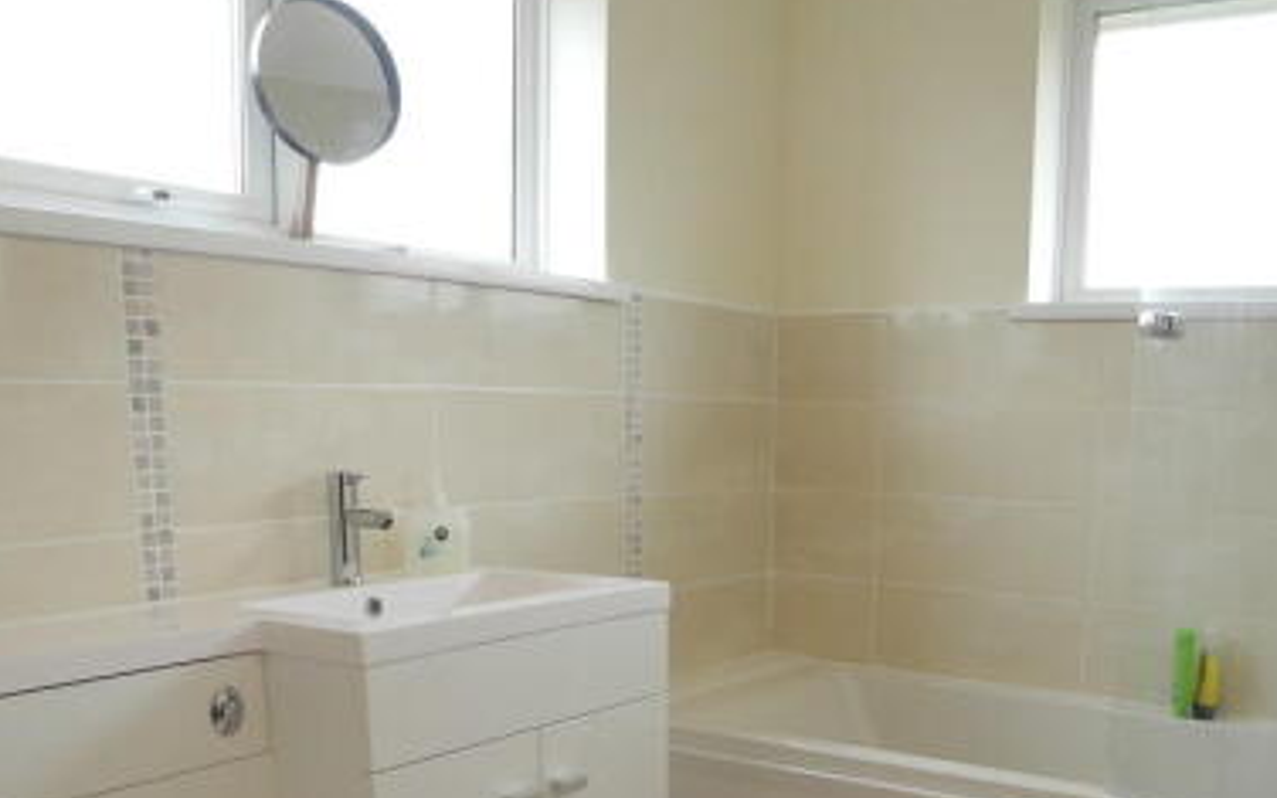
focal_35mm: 46
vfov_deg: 27.0
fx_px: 1601
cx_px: 762
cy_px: 718
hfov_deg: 43.3
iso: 124
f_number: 2.8
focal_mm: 6
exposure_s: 1/30
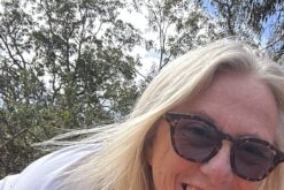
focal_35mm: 58
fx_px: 458
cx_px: 270
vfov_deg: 21.1
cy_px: 251
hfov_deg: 32.3
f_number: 1.9
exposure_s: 1/270
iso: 25
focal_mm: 2.69
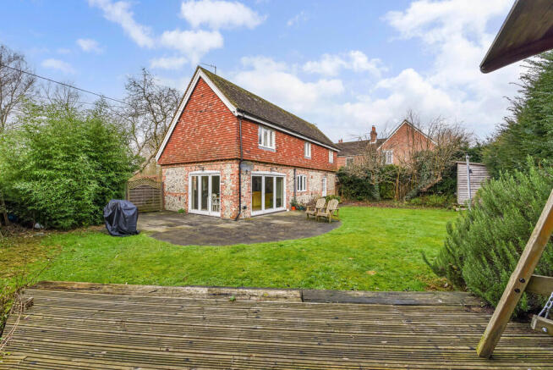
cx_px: 276
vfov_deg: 81.3
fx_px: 215
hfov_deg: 104.2
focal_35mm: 14
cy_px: 185
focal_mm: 14
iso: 400
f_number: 7.1
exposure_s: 1/320
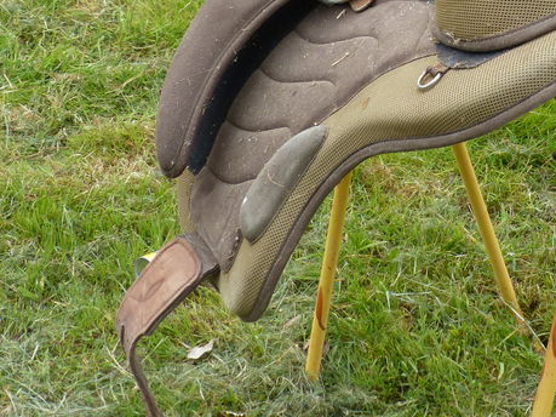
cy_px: 18
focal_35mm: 109
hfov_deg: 17.8
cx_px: 509
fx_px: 1750
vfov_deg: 13.4
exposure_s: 1/250
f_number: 4
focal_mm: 9.1
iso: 100
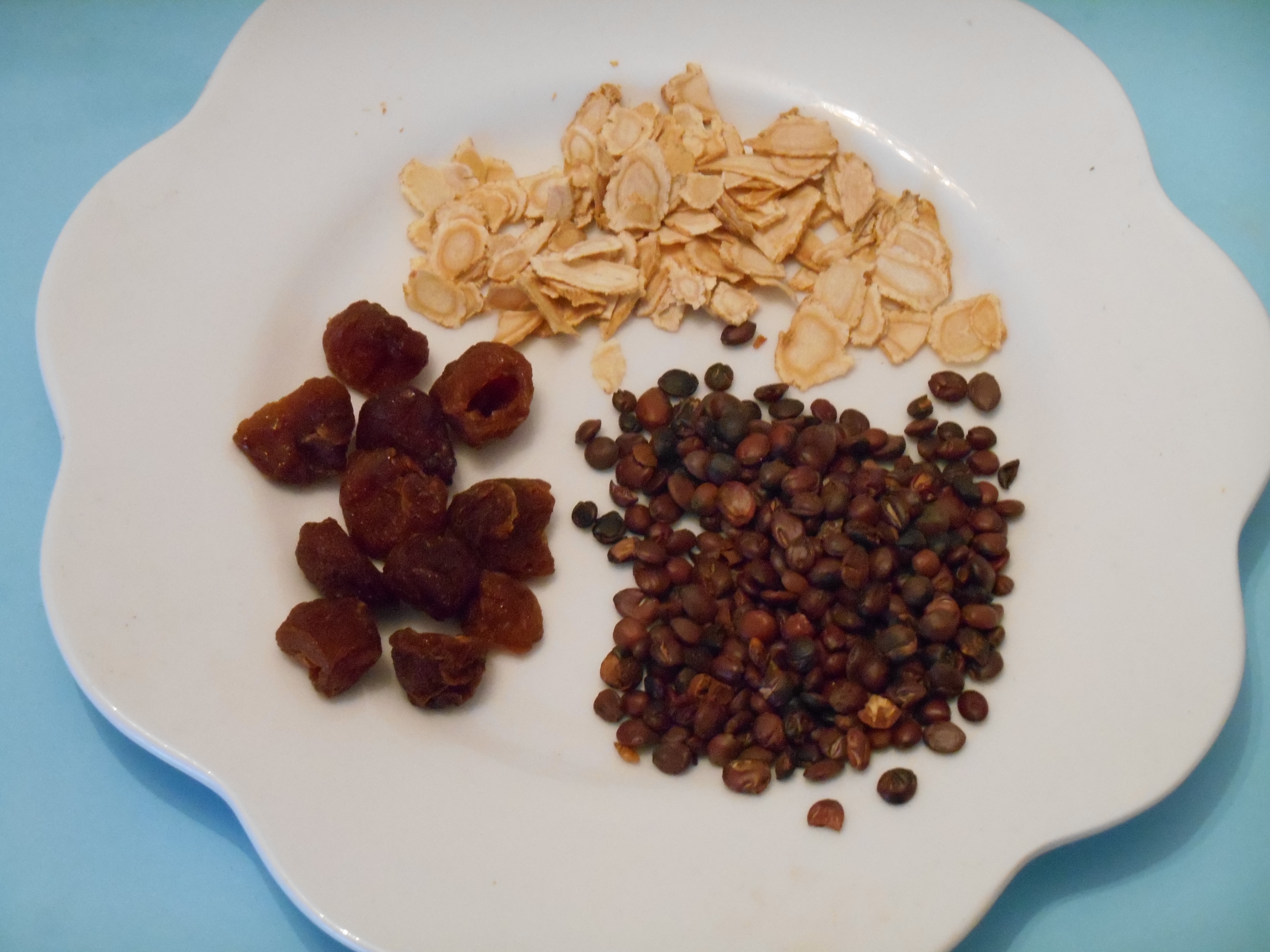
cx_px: 635
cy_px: 476
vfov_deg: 18.4
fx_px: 2935
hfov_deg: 24.4
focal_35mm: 80
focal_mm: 14.3
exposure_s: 1/20
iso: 800
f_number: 4.7
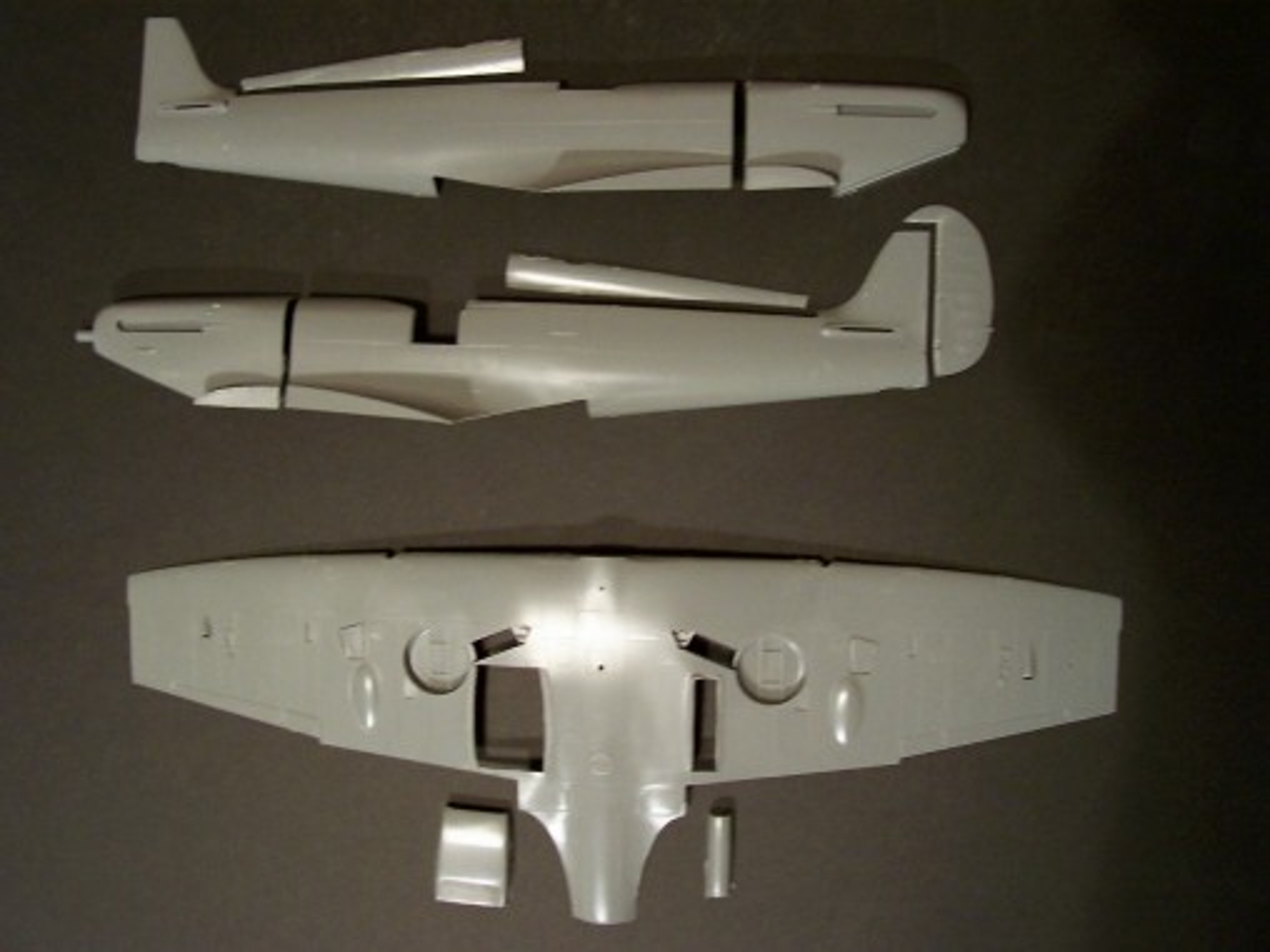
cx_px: 635
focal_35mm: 37
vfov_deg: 38.7
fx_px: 1357
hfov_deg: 50.1
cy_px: 476
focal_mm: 5.6
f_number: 2.8
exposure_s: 1/8
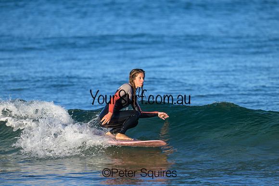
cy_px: 93
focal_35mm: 800
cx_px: 140
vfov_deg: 1.7
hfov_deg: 2.6
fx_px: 6201
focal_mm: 800
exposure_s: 1/1000
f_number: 6.3
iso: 200
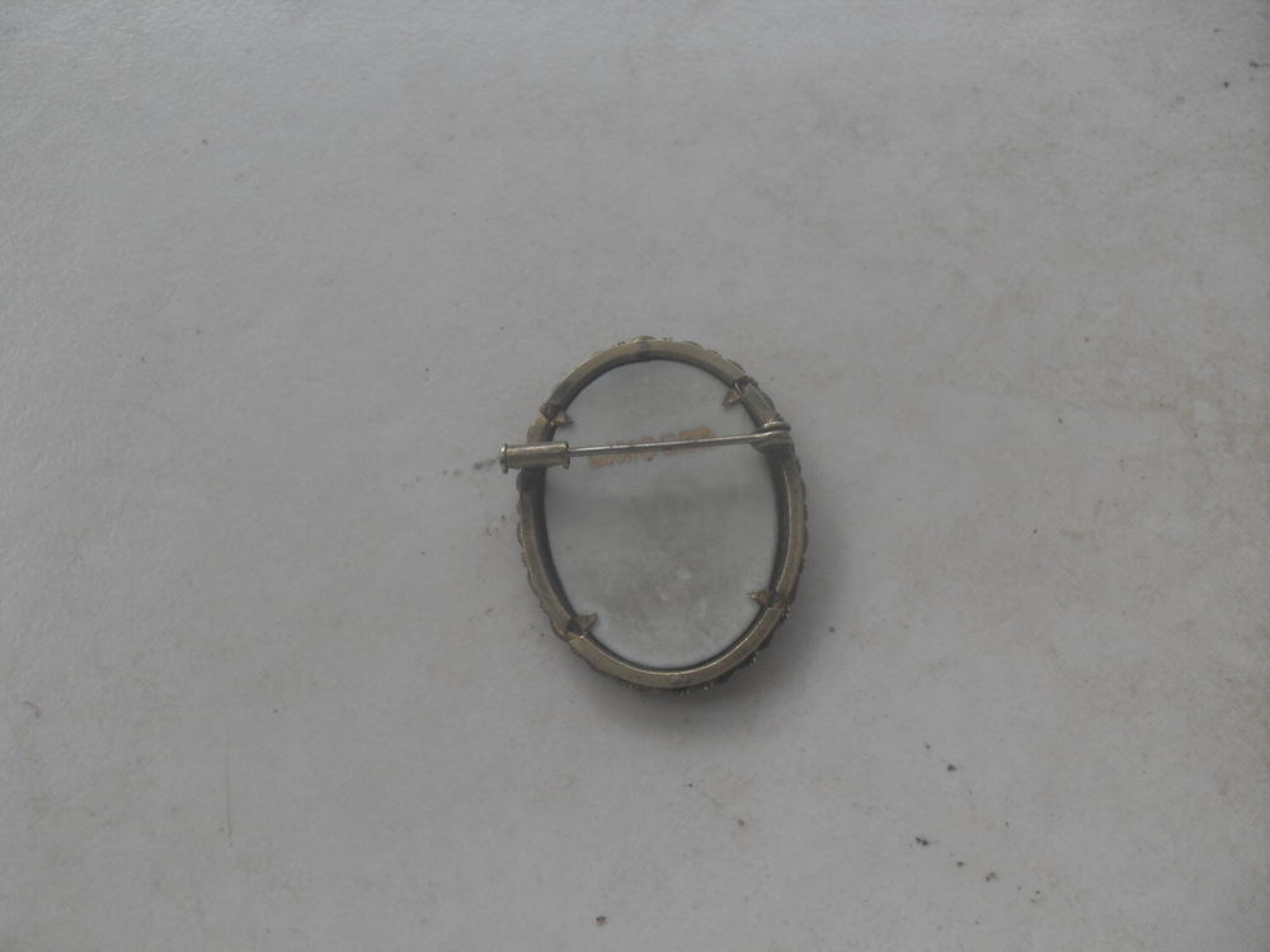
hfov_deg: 50.1
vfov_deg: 38.7
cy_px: 476
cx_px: 635
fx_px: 1357
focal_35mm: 37
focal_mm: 6.3
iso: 80
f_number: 8.9
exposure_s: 1/90
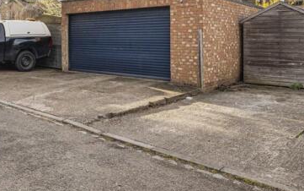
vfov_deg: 32.6
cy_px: 33
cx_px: 116
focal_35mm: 38
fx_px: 314
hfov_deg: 51.1
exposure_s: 1/400
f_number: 8
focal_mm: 20.5
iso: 640
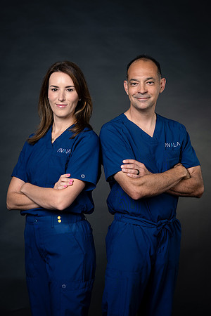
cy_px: 158
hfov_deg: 16.1
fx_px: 747
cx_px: 106
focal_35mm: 85
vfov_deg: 23.9
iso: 200
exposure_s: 1/160
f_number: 4
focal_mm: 85
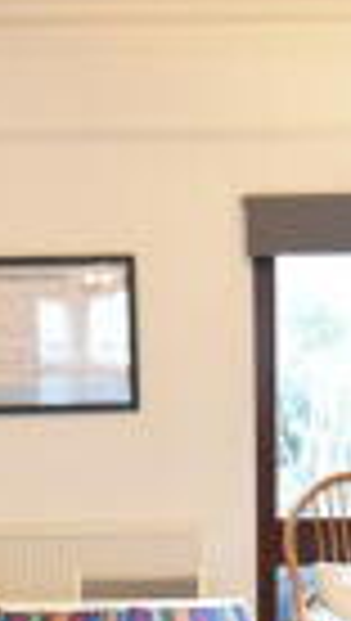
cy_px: 502
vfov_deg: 37.0
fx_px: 890
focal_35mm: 54
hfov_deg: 22.3
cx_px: 180
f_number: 3.5
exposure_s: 1/25
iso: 500
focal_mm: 10
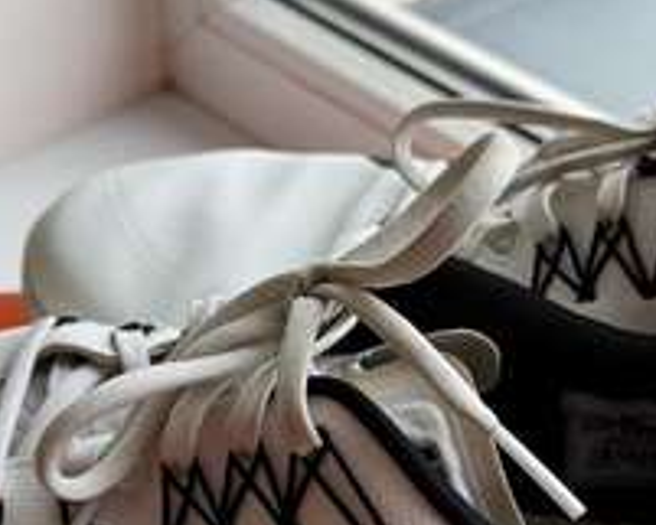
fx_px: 1360
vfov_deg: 21.4
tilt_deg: -47.8
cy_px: 460
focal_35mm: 70
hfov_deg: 27.1
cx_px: 398
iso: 80
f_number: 1.78
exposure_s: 1/488
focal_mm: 6.76
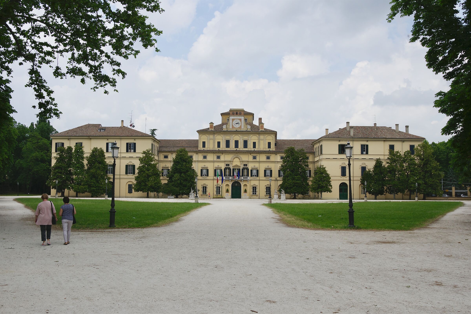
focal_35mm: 42
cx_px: 236
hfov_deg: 46.4
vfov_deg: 31.9
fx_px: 549
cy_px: 157
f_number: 11
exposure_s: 1/250
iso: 200
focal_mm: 27.5
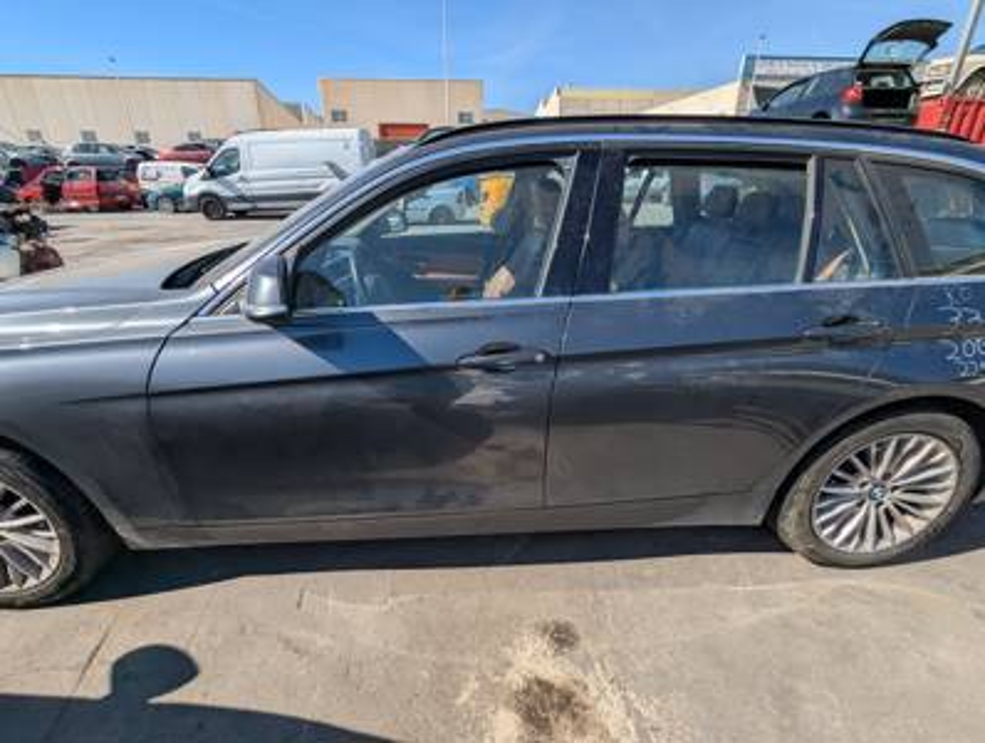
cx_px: 492
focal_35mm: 16
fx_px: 456
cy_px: 372
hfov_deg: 94.4
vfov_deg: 78.3
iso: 45
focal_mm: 2.35
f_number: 2.2
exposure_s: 1/1431
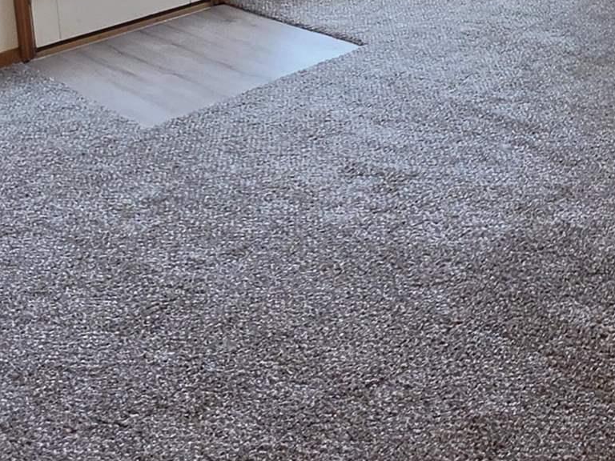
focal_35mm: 52
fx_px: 924
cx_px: 332
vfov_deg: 24.3
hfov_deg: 36.8
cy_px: -147
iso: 100
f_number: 1.9
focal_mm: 2.2
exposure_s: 1/120
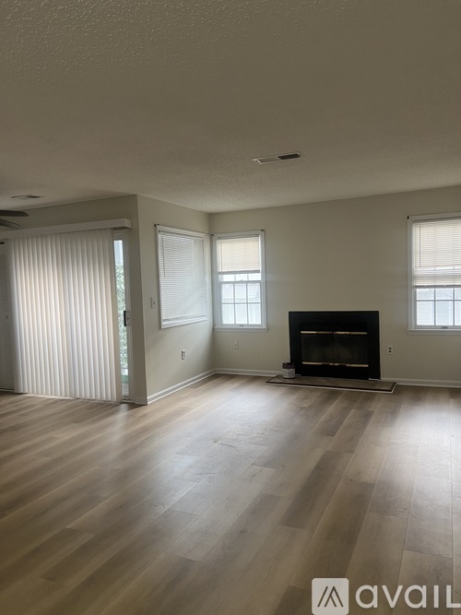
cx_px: 230
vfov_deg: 67.3
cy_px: 308
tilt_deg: -0.6
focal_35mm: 26
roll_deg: +4.9
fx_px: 462
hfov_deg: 53.0
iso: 100
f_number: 1.5
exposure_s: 1/60
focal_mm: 5.7
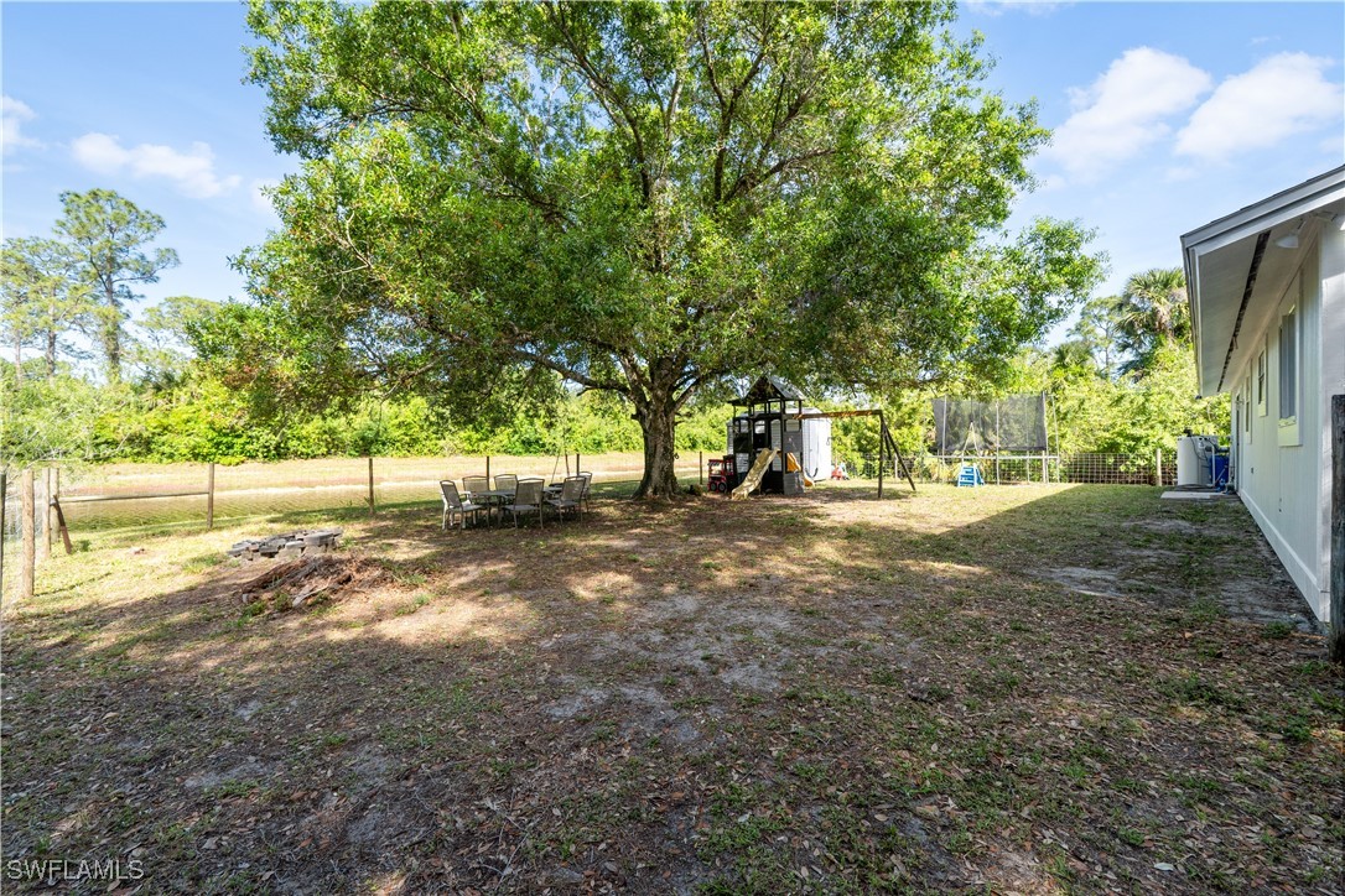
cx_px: 672
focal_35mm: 15
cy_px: 448
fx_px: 560
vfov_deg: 77.3
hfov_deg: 100.4
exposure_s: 1/640
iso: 100
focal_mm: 10
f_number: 5
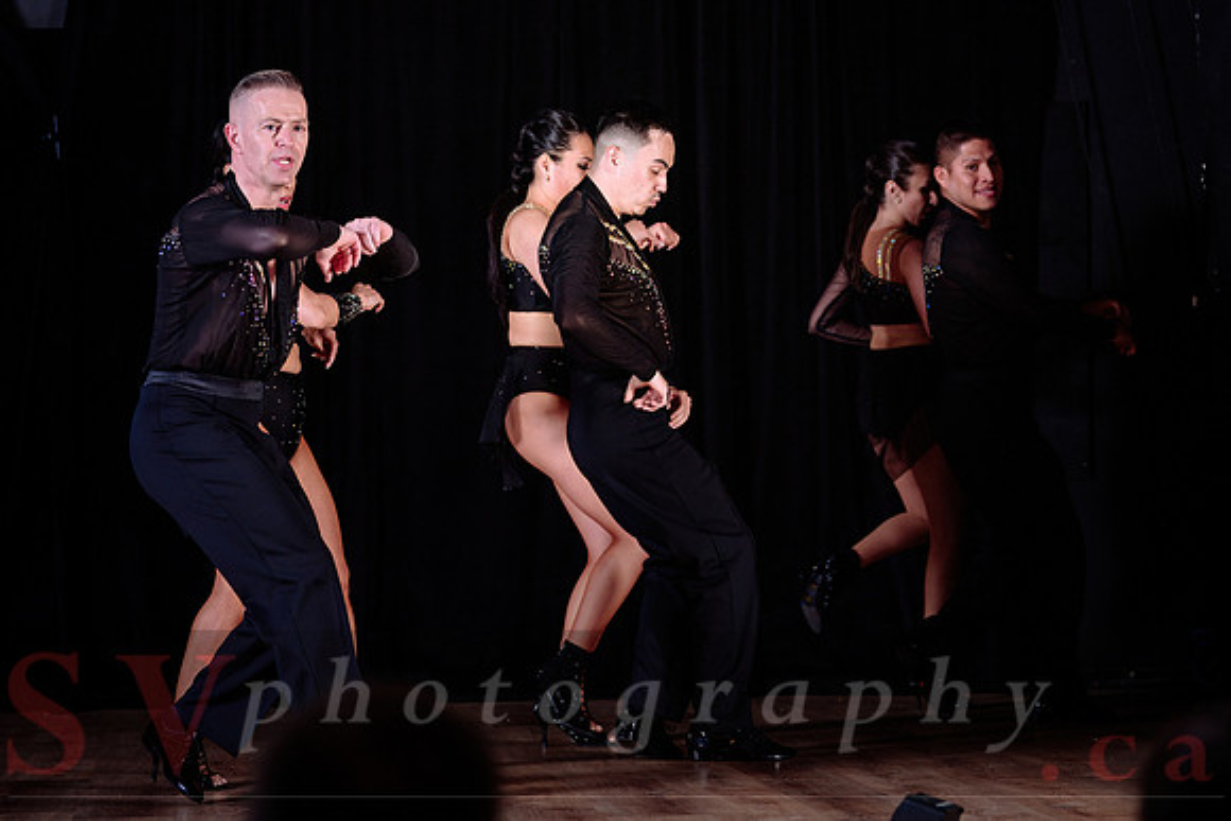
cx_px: 615
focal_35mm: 124
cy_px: 251
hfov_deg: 16.5
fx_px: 4249
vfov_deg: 11.0
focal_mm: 86
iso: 400
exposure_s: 1/200
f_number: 3.2
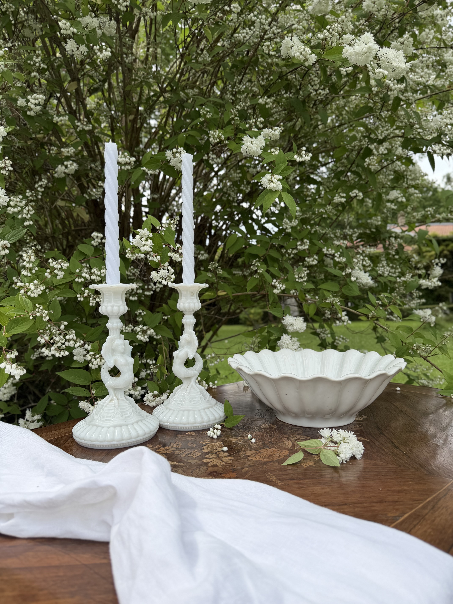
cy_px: 302
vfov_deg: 71.6
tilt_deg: +3.0
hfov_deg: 56.8
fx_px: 419
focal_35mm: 24
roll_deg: +2.3
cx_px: 226
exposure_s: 1/3279
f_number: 1.78
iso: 80
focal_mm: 6.76
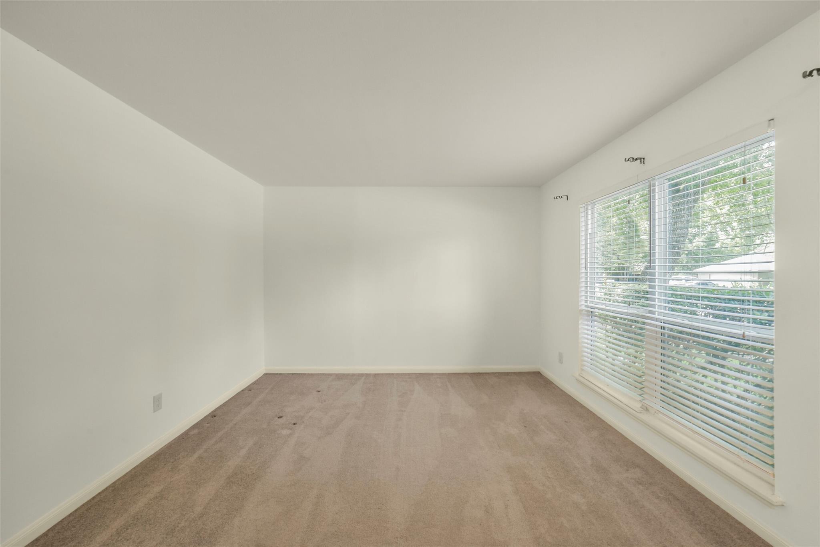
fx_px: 319
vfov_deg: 81.2
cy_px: 274
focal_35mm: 14
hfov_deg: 104.2
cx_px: 410
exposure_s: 1/15
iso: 500
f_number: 10
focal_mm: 14
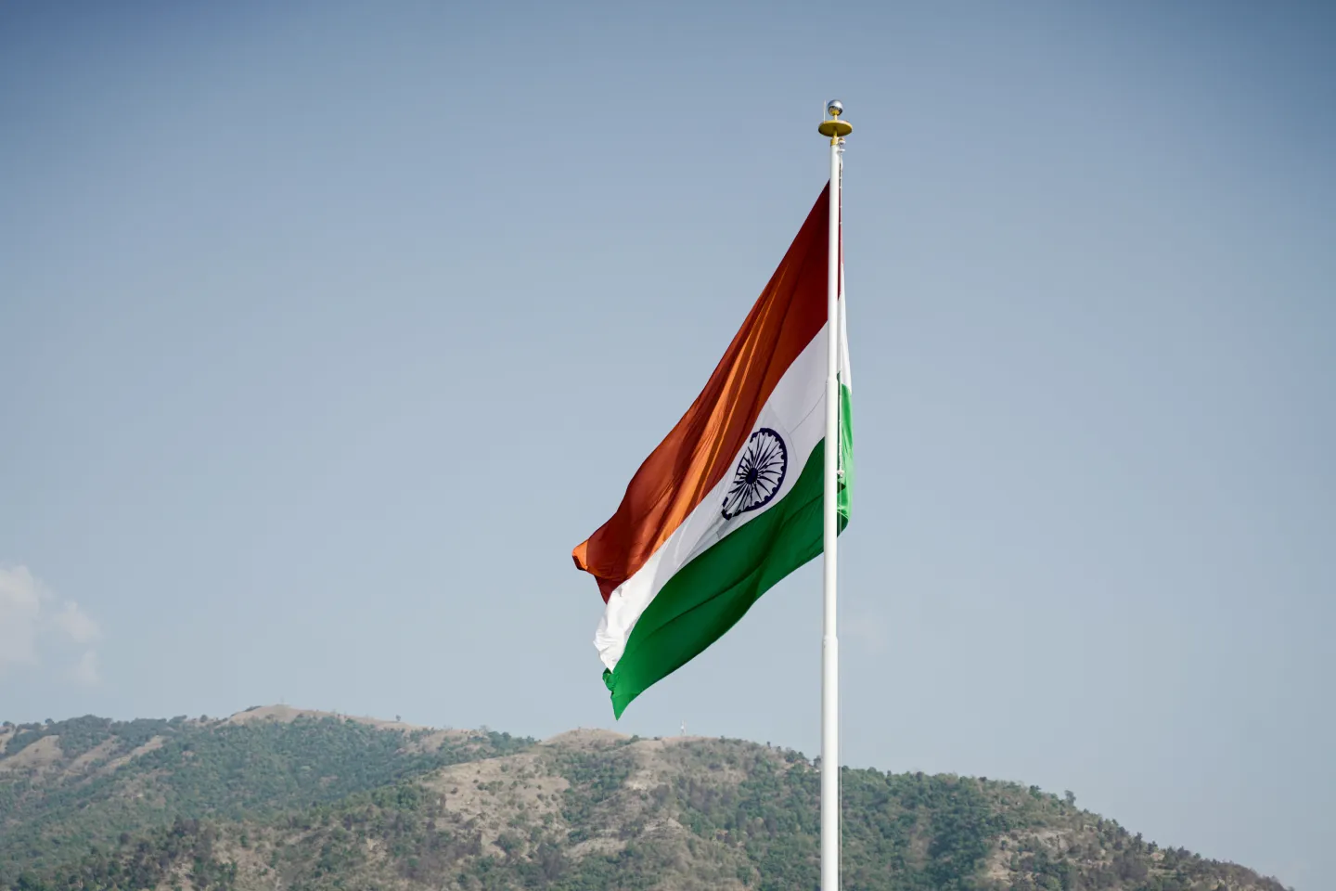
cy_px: 446
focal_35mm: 62
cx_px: 668
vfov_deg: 21.9
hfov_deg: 32.4
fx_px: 2301
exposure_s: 1/2500
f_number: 2.8
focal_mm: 62
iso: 200
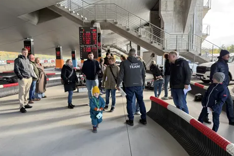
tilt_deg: -7.8
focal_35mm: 26
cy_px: 80
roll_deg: -1.7
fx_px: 169
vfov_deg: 49.5
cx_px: 118
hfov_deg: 69.4
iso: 64
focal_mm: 6.76
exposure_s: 1/131
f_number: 1.78
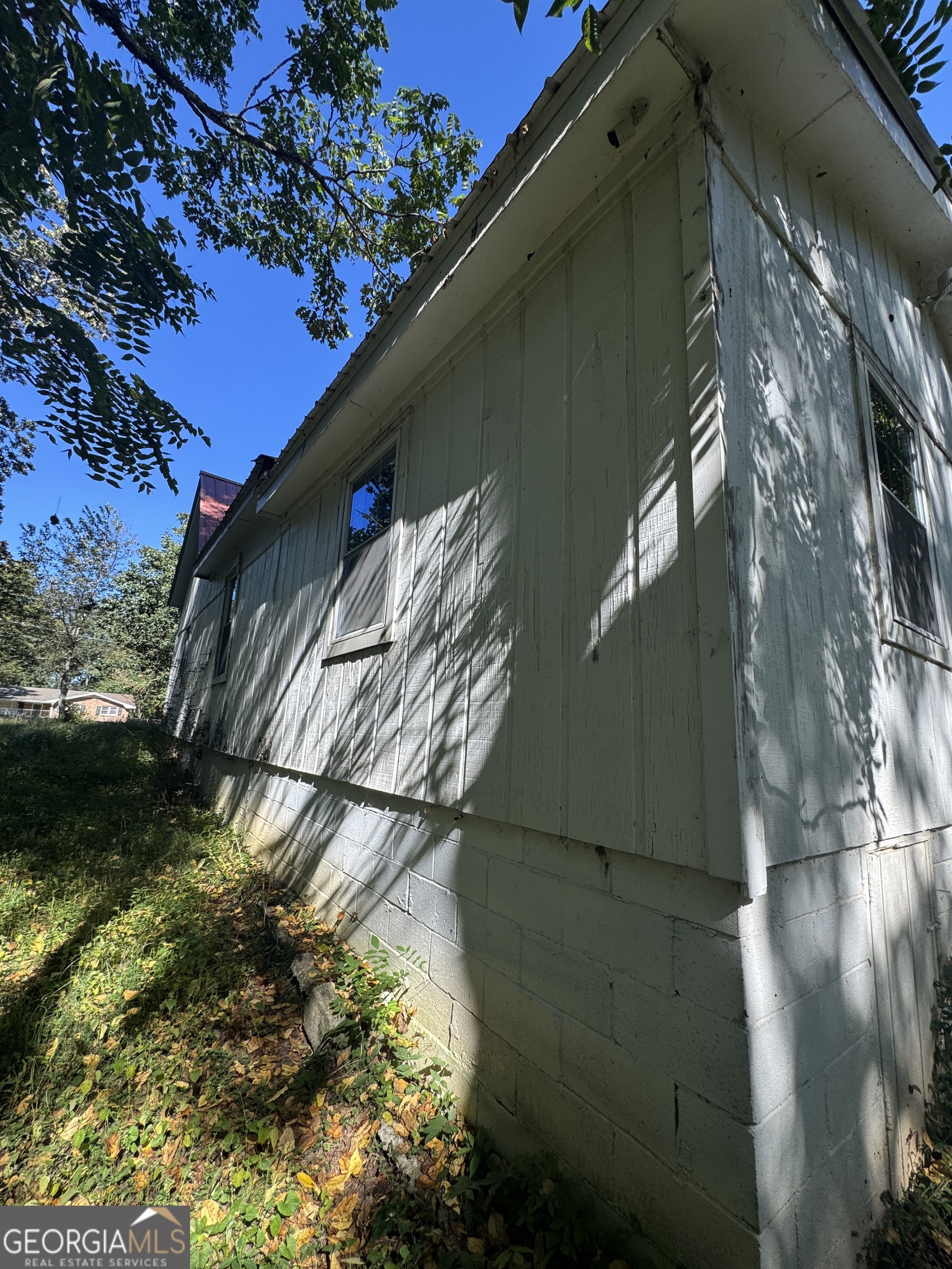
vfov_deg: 102.1
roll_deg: -2.2
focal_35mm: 14
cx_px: 476
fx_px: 513
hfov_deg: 85.7
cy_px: 634
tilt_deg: +14.1
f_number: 2.2
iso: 40
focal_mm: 2.22
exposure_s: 1/492
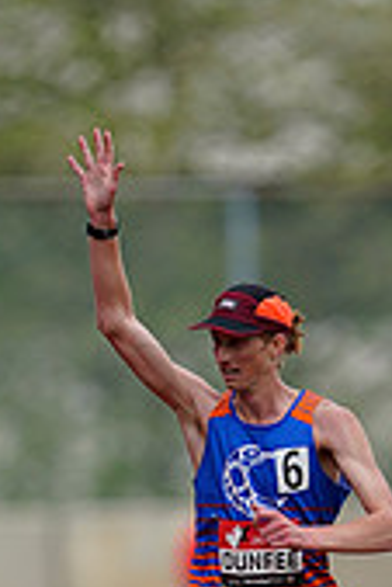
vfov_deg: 1.3
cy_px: 750
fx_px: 26078
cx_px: 302
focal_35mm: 1600
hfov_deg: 0.9
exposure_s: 1/640
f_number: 4
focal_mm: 600
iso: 320
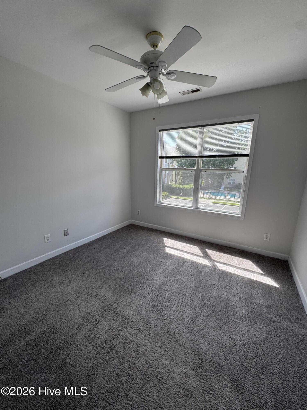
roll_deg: -0.3
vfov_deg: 102.1
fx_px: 166
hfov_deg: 85.7
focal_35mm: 14
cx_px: 154
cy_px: 205
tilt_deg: -13.2
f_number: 2.2
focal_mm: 2.22
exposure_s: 1/231
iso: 40
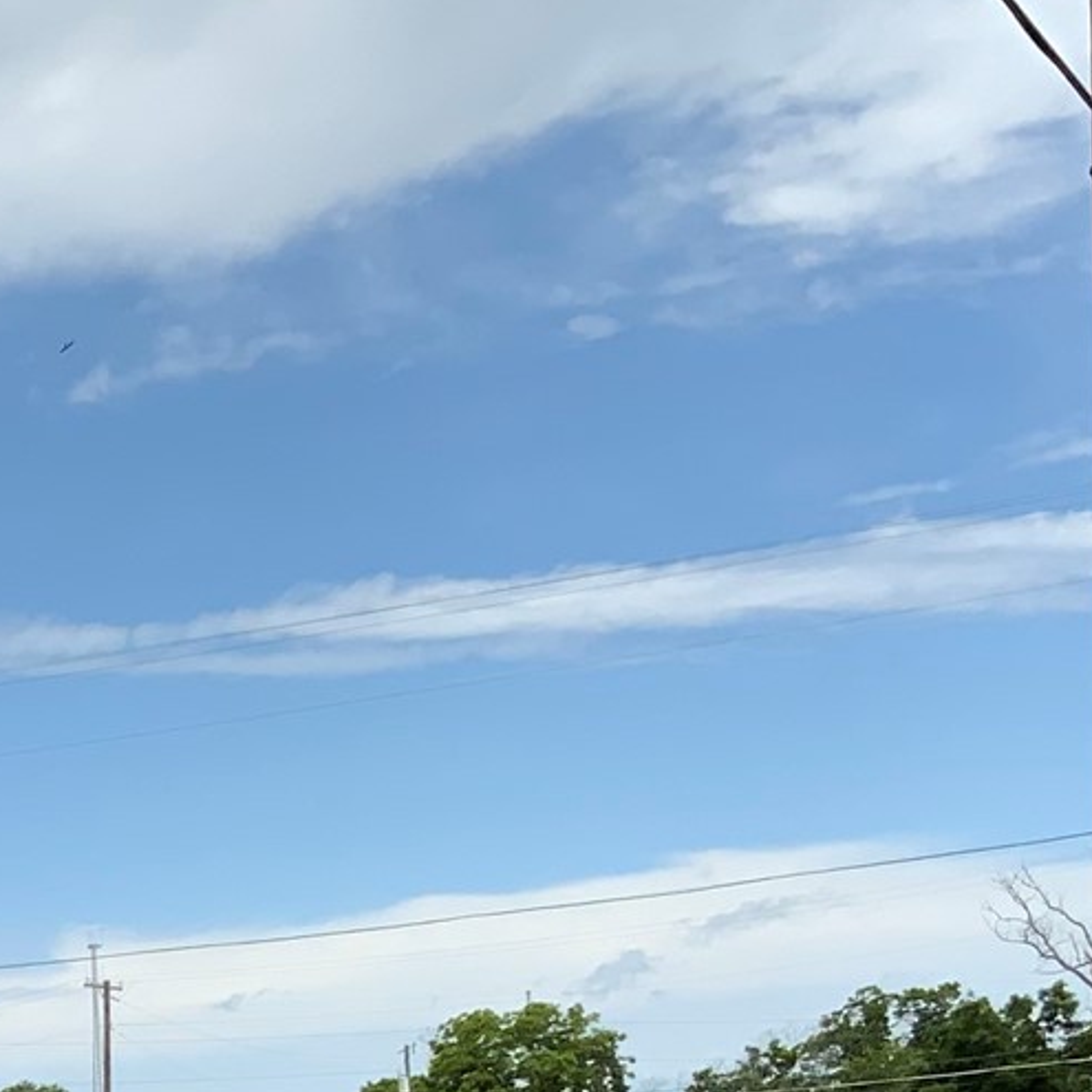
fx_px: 3783
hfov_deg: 15.3
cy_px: 1394
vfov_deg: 15.7
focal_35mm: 106
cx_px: -474
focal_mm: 3
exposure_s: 1/1984
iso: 16
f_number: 1.8
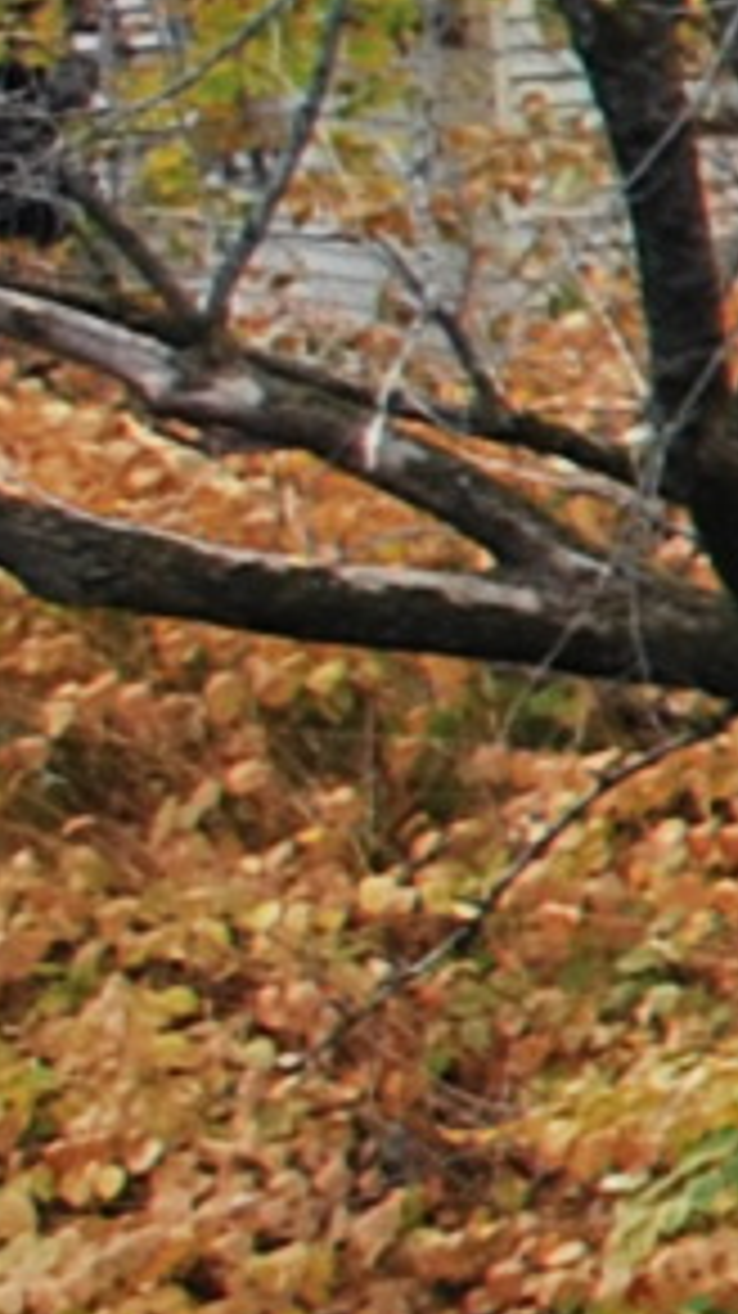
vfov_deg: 6.9
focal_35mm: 312
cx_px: 6354
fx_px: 10867
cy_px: -328
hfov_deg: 3.0
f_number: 5.6
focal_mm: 20
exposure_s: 1/125
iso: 200
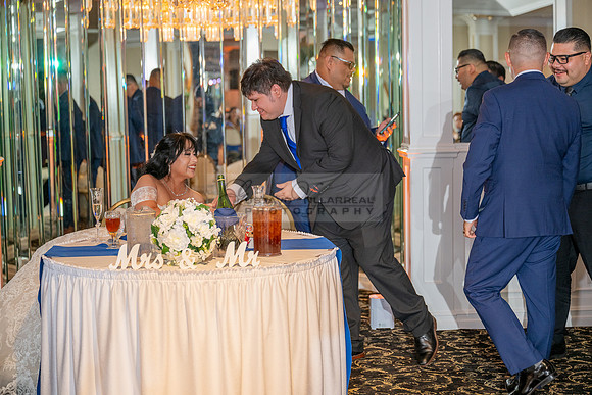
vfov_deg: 21.9
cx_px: 296
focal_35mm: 62
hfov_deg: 32.4
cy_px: 198
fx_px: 1020
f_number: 2.8
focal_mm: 62
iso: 640
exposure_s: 1/160
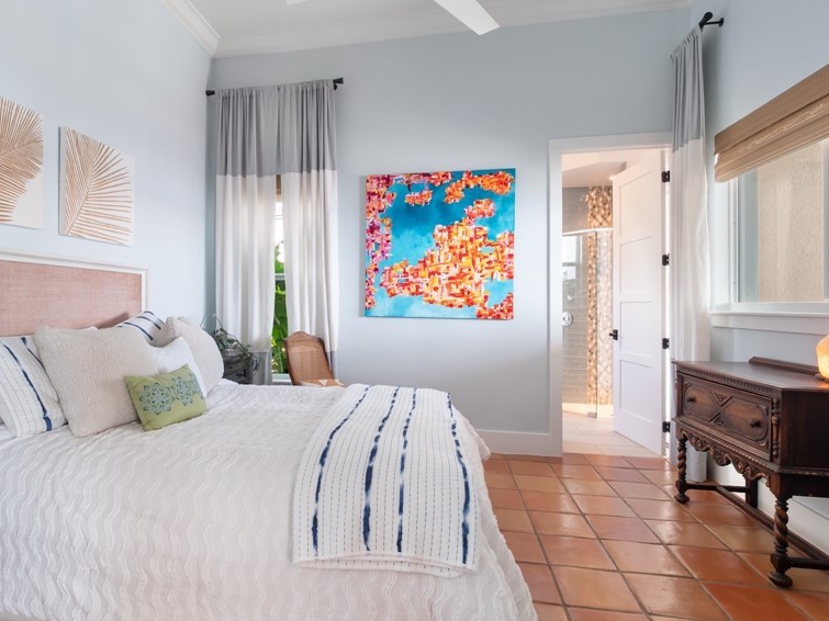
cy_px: 315
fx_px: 455
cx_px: 355
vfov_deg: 68.7
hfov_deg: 84.1
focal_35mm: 19
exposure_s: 1/3
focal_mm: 7
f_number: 7.1
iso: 200
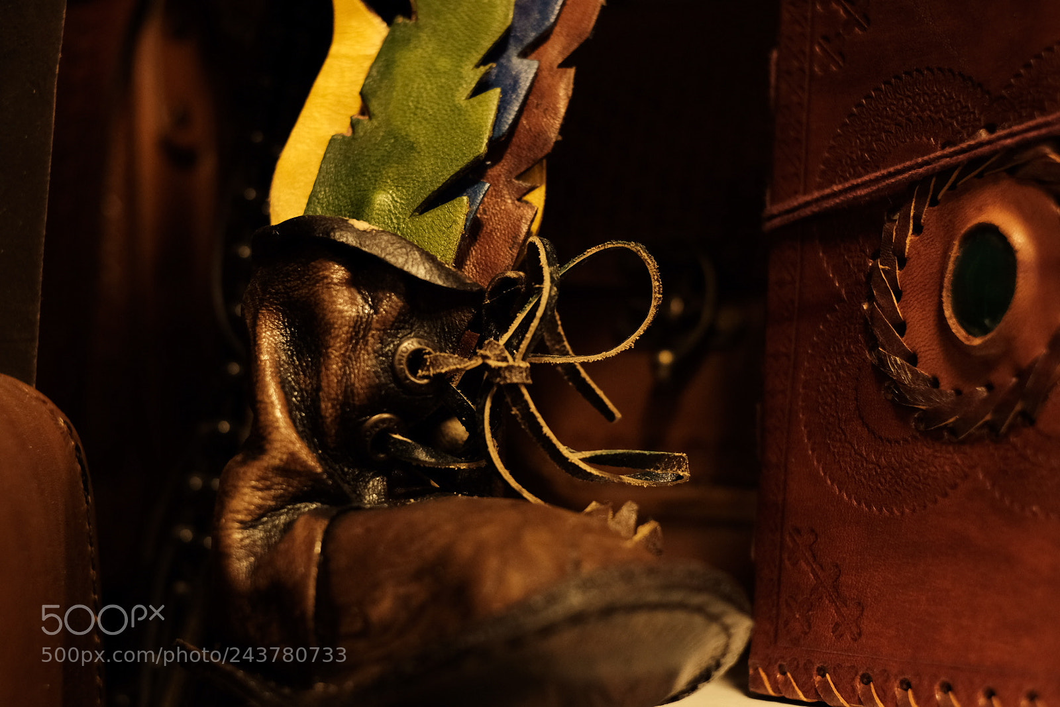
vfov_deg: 25.5
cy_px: 354
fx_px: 1561
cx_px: 530
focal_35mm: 53
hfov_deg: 37.5
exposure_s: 1/125
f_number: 2.8
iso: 2000
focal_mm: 35
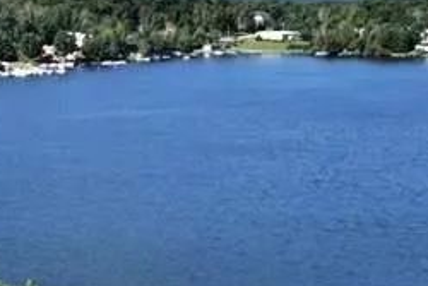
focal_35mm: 90
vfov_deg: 14.7
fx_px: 1071
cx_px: 111
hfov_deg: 22.4
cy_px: 341
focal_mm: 8.38
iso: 110
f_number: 2.8
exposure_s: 1/1500
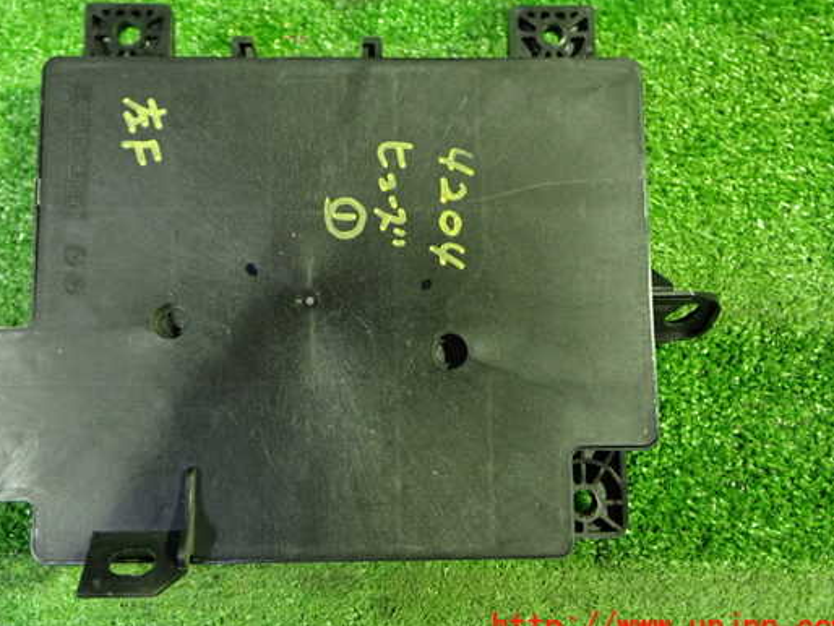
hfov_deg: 52.5
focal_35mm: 35
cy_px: 284
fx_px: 844
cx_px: 372
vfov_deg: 40.7
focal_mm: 5.4
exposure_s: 1/20
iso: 800
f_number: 2.3
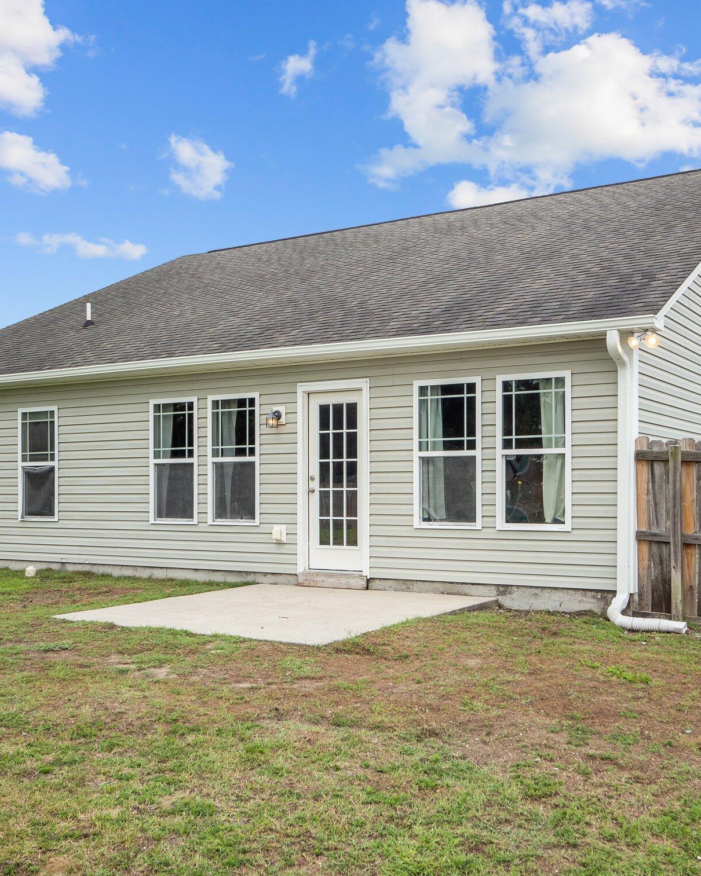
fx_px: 960
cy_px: 439
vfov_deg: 49.1
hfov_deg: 40.0
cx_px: 406
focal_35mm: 37
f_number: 5
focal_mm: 14
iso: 200
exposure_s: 1/500
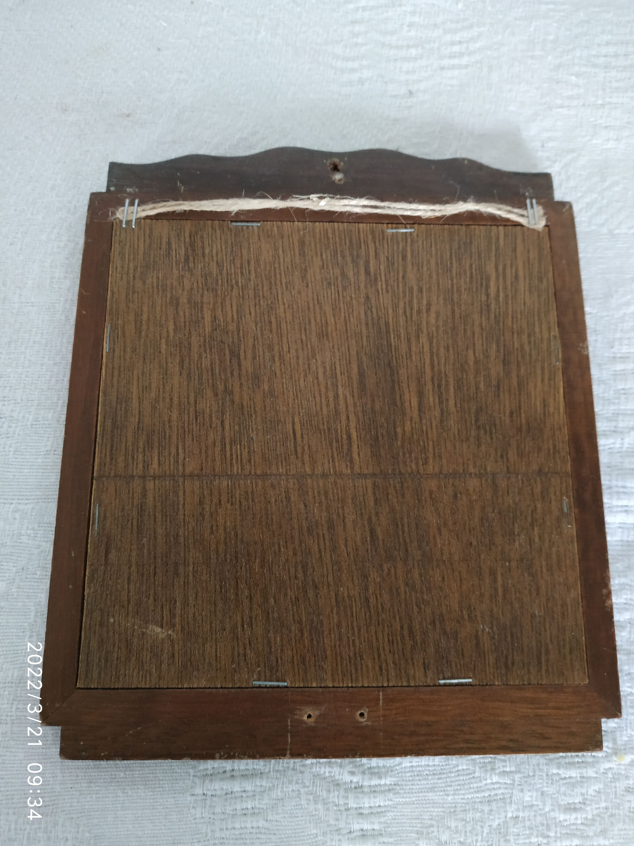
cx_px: 317
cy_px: 423
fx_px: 586
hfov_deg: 56.8
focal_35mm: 24
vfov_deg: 71.6
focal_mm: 3.94
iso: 640
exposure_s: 1/20
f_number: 1.9
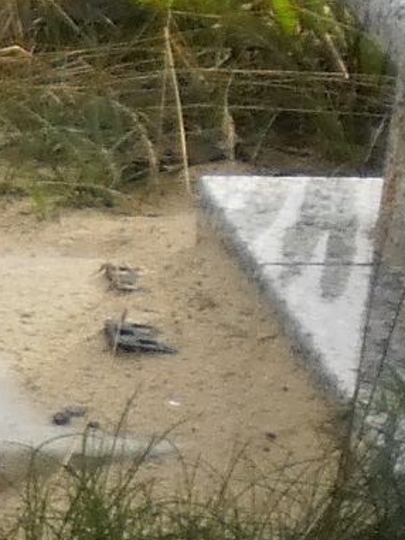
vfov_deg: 6.5
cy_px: 201
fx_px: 4771
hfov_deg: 4.5
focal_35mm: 306
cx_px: -1107
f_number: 3.5
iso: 100
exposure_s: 1/320
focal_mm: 7.4
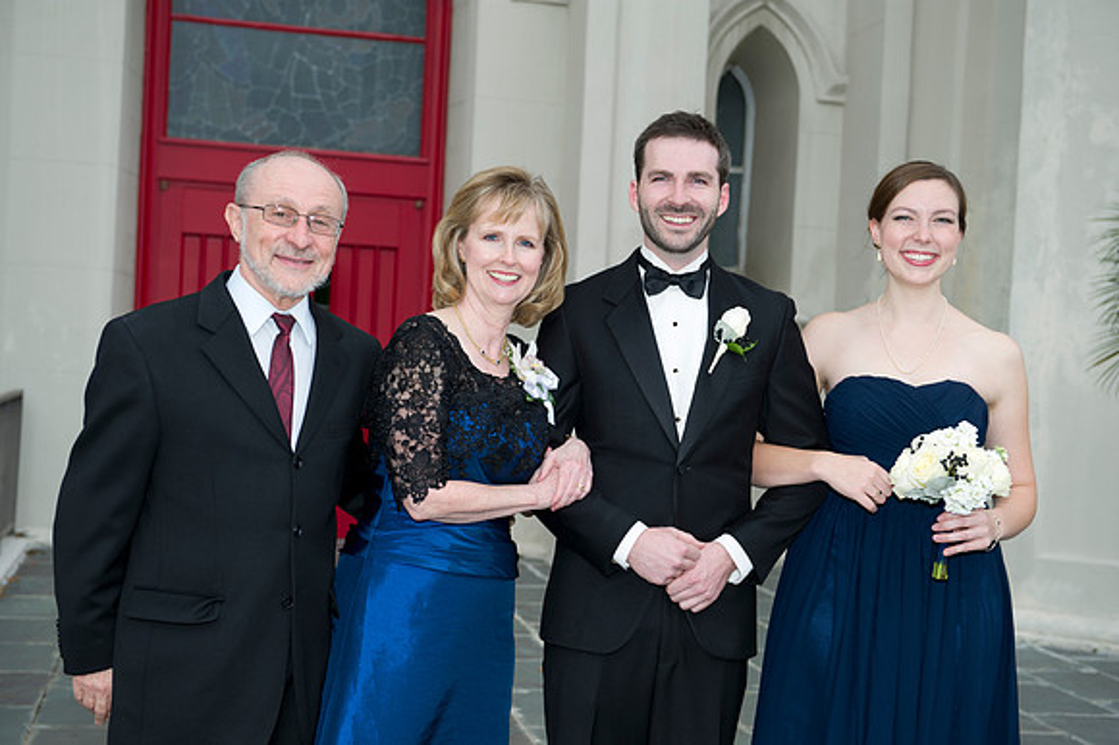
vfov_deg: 24.2
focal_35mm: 56
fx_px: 1740
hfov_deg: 35.7
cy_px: 372
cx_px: 560
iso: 200
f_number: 4.5
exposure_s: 1/125
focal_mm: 56
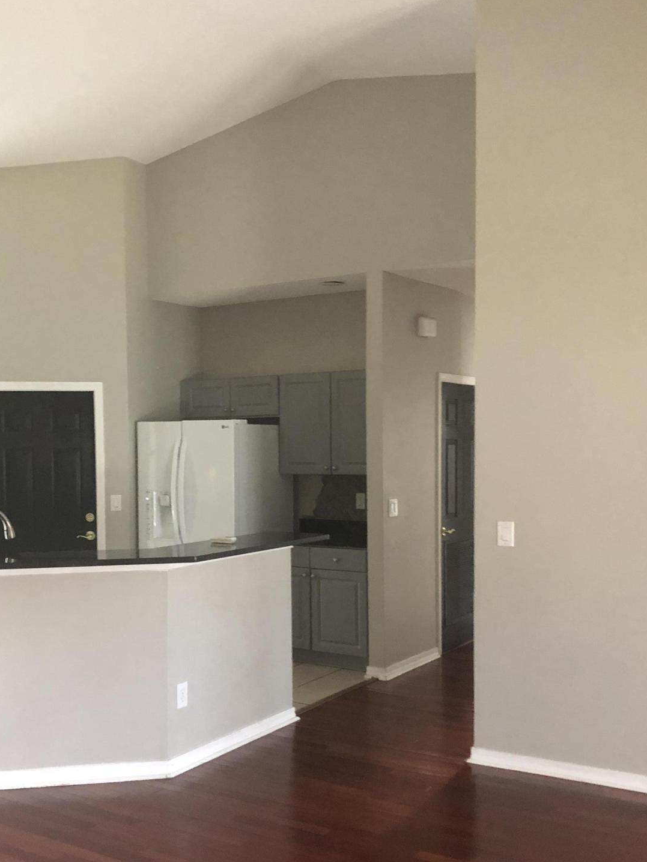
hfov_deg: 36.7
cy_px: 507
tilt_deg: -1.8
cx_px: 275
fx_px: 972
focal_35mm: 39
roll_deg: +1.2
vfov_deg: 47.6
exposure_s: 1/5
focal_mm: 3.99
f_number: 1.8
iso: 80
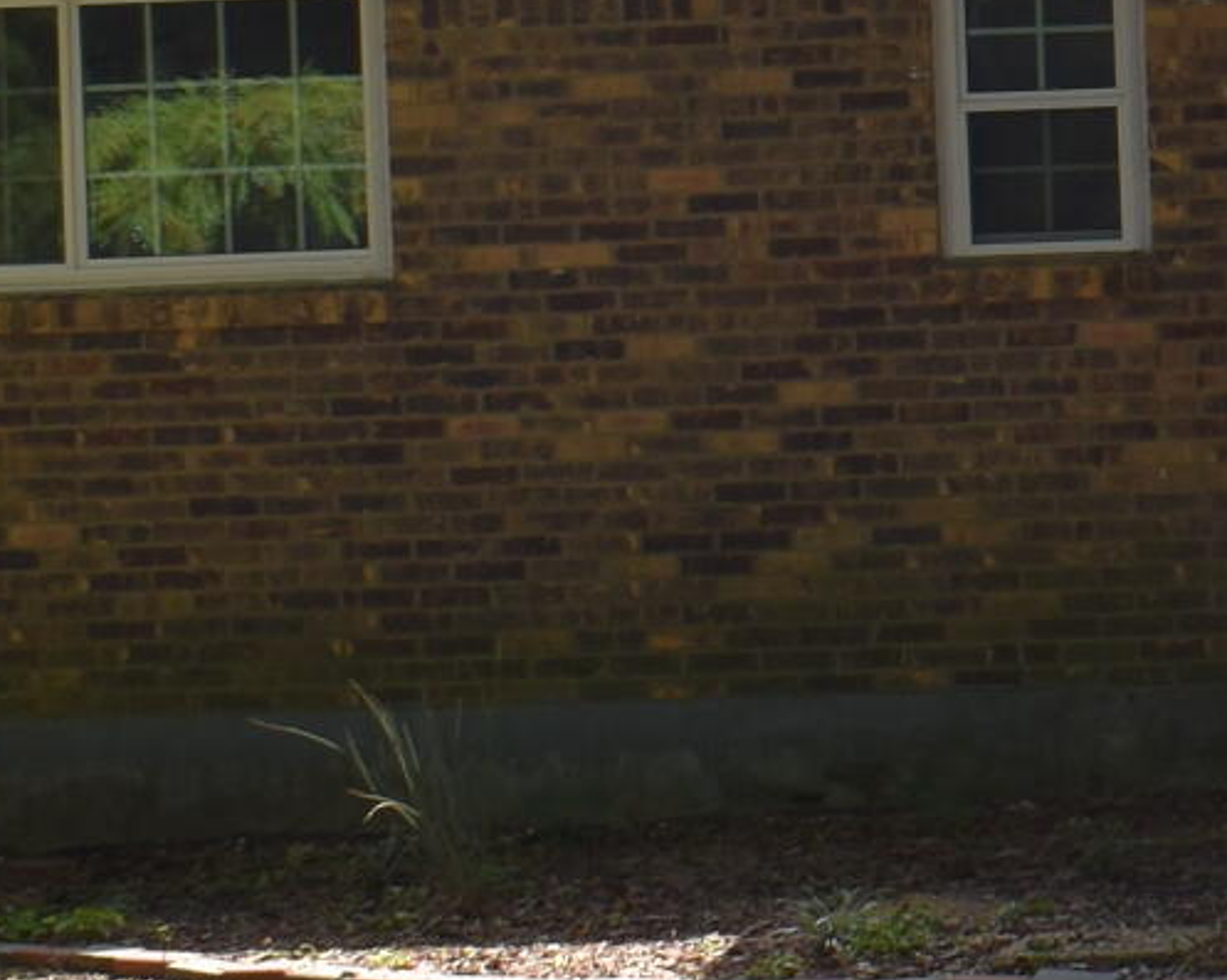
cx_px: 2012
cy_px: -151
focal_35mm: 170
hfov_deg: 10.8
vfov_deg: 9.0
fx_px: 6170
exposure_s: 1/200
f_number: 6.3
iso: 100
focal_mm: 20
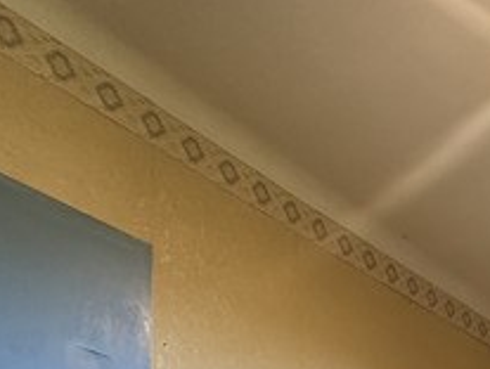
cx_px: 599
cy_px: 608
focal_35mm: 54
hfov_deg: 29.9
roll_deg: +1.2
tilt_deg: +4.5
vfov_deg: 21.1
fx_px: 766
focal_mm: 2.22
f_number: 2.2
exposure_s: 1/99
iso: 250
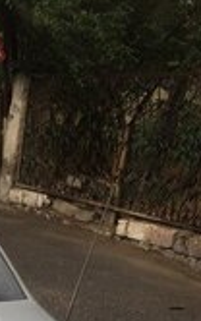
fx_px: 805
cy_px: 338
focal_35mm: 92
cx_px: -147
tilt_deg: -15.8
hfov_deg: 13.0
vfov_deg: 21.6
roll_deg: -4.9
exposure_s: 1/100
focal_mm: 4.15
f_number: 2.2
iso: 64
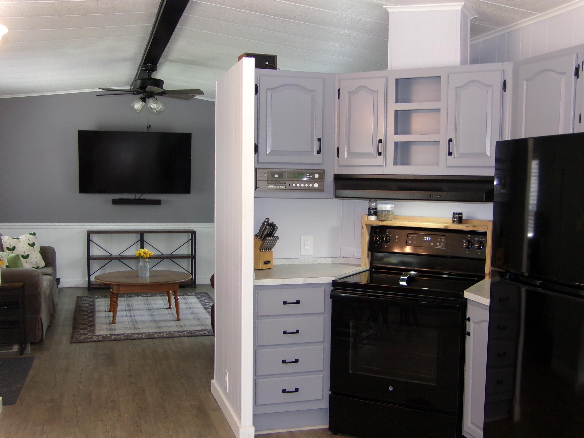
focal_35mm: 41
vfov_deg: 35.1
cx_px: 292
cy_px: 219
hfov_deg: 45.8
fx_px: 692
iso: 200
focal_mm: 7.2
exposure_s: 1/34
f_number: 3.6
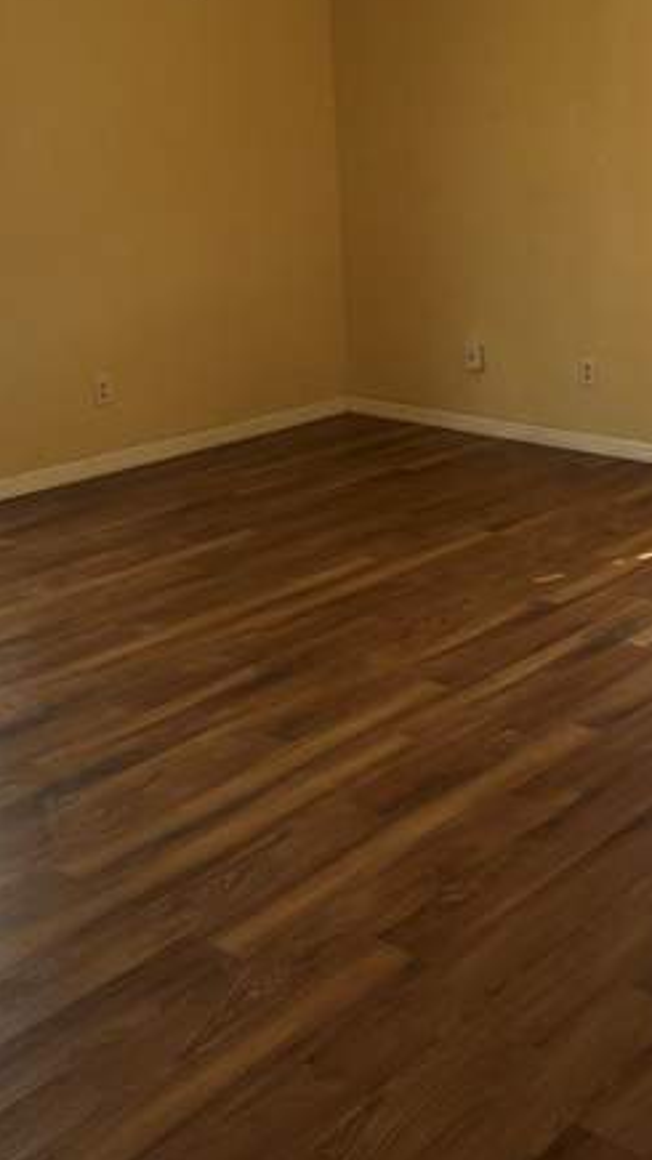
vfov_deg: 42.7
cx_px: 506
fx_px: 1476
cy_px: 479
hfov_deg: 24.6
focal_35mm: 48
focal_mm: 6.76
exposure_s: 1/197
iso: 200
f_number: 1.78
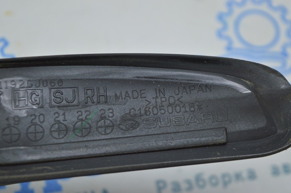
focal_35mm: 82
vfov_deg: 16.5
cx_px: 146
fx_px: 666
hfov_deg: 24.6
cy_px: 96
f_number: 5.6
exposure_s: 1/40
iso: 400
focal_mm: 55
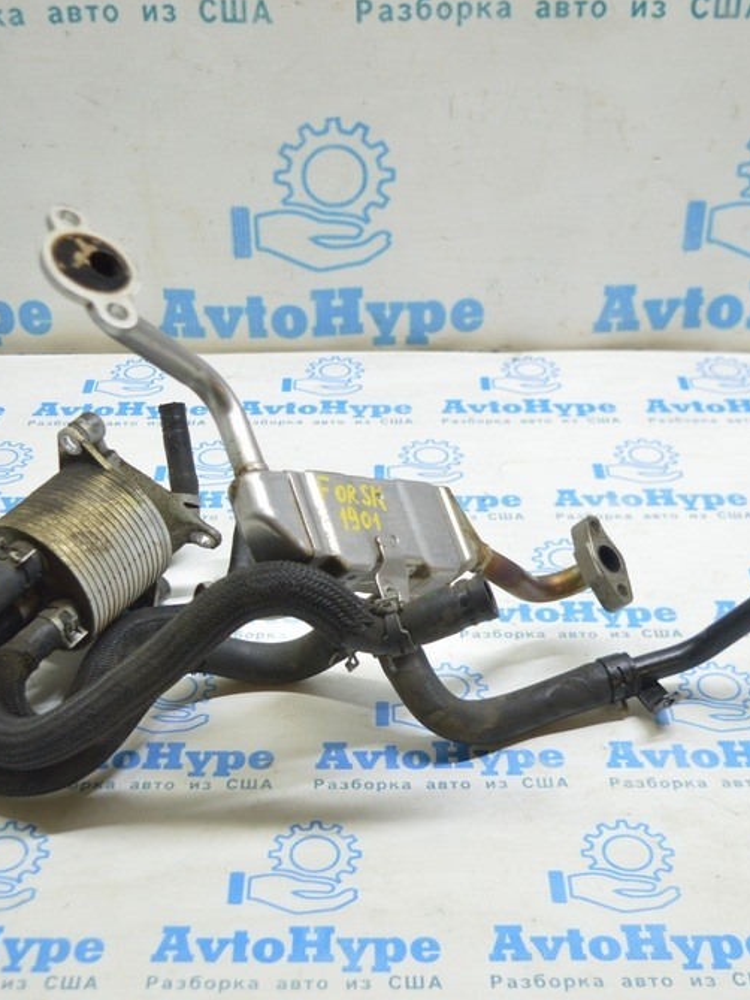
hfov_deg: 28.7
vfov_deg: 37.7
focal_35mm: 51
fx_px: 1465
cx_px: 341
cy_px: 506
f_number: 3.8
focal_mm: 23
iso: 400
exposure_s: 1/40
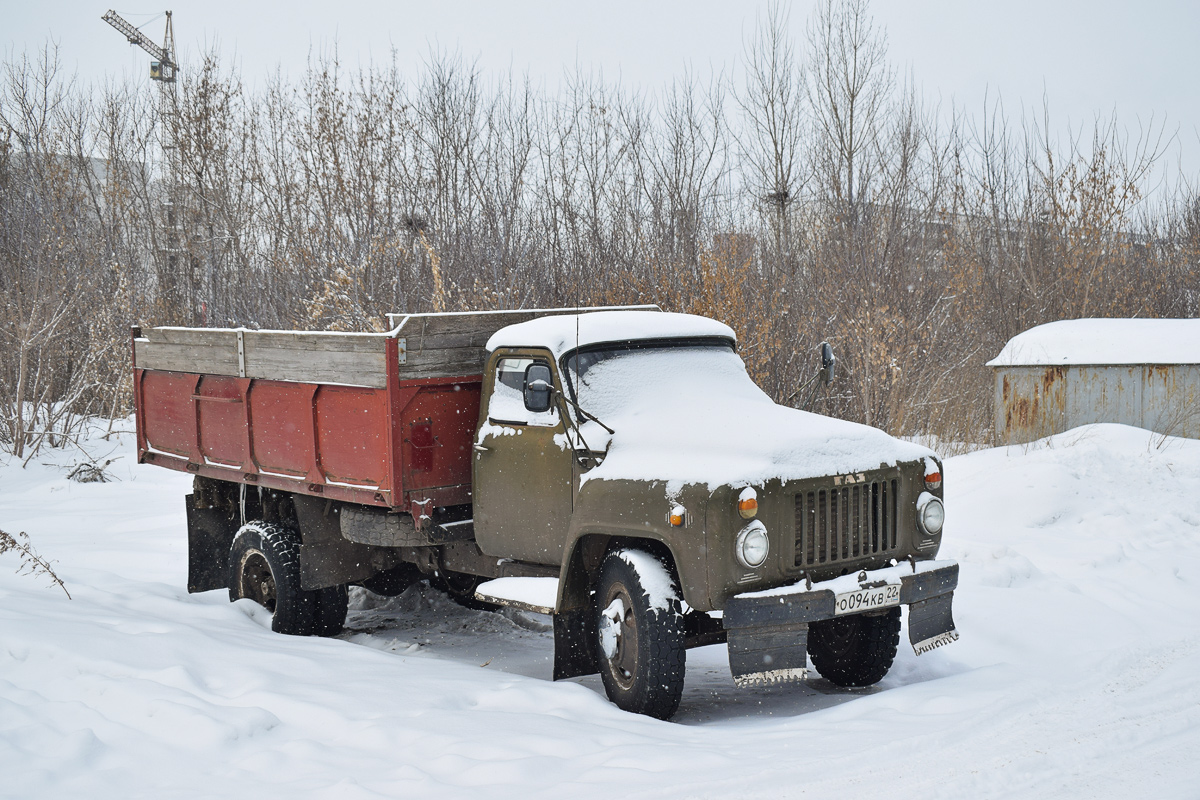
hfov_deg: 43.6
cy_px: 400
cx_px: 600
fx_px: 1500
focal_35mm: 45
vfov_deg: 29.9
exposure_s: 1/400
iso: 200
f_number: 6.3
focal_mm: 30
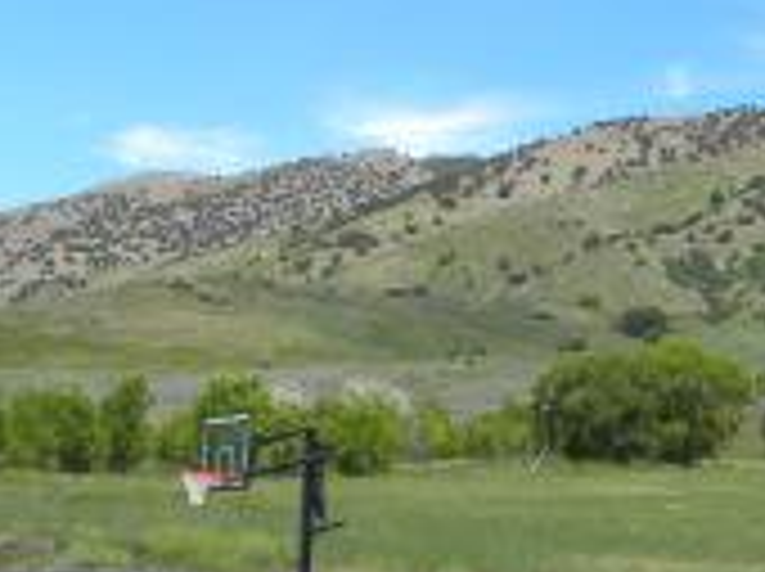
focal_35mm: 98
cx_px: 1134
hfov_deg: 18.0
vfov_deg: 15.0
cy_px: 410
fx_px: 2163
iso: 64
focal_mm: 4.6
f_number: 5
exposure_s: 1/244
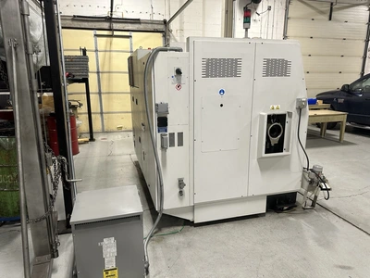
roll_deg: -0.3
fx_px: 257
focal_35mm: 24
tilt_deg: -13.9
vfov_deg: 56.8
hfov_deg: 71.6
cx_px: 185
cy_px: 139
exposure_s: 1/60
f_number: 1.78
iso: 160
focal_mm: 6.86
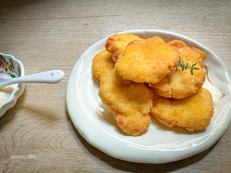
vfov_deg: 48.2
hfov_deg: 61.7
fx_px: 194
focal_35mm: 29
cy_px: 86
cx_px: 116
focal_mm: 3
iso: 80
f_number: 1.8
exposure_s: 1/60
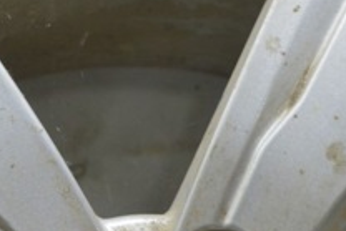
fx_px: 1597
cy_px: 22
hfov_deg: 12.3
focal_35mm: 166
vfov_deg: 8.3
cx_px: 67
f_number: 5.6
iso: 400
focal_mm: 36
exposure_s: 1/20
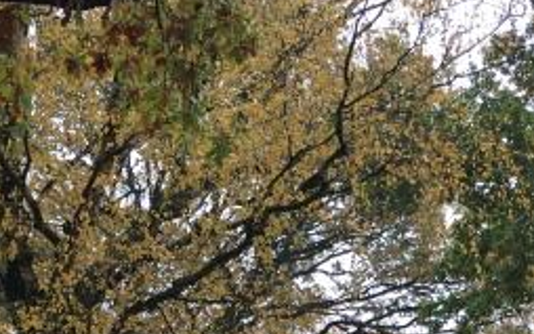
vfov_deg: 10.7
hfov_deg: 18.0
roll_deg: -0.5
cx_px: 423
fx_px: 1674
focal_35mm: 115
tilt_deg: +5.9
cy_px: 602
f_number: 2.2
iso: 25
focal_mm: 4.15
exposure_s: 1/50
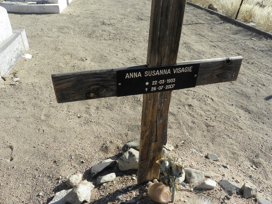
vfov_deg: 51.4
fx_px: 212
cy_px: 102
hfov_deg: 65.3
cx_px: 136
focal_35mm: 27
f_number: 5.6
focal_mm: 4.83
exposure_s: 1/250
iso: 64
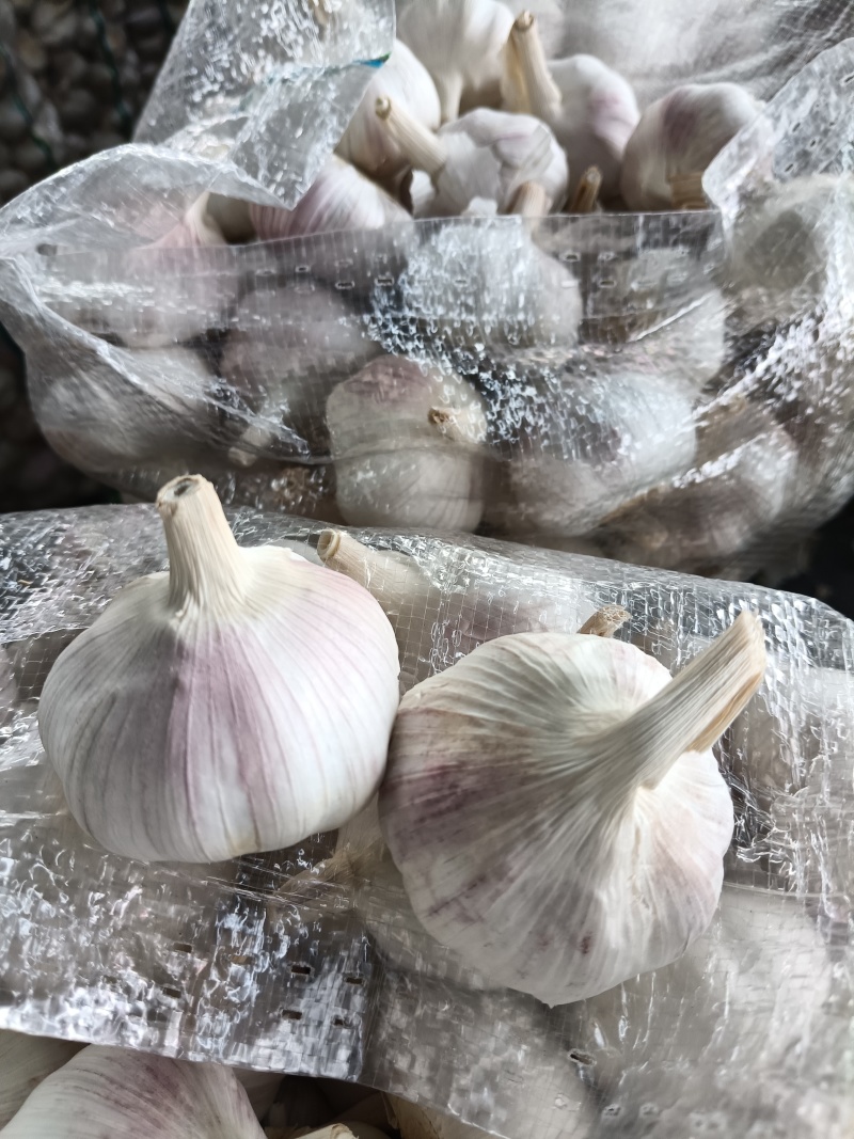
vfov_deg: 67.3
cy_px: 570
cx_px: 427
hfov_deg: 53.1
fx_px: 855
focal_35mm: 26
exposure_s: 1/100
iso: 127
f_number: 1.8
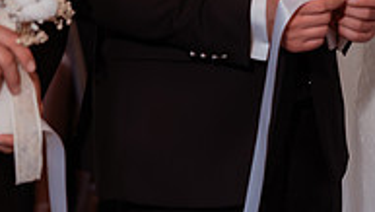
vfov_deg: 4.5
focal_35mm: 267
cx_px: 519
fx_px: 2657
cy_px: -159
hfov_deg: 7.9
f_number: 2.8
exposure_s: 1/250
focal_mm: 85
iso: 3200
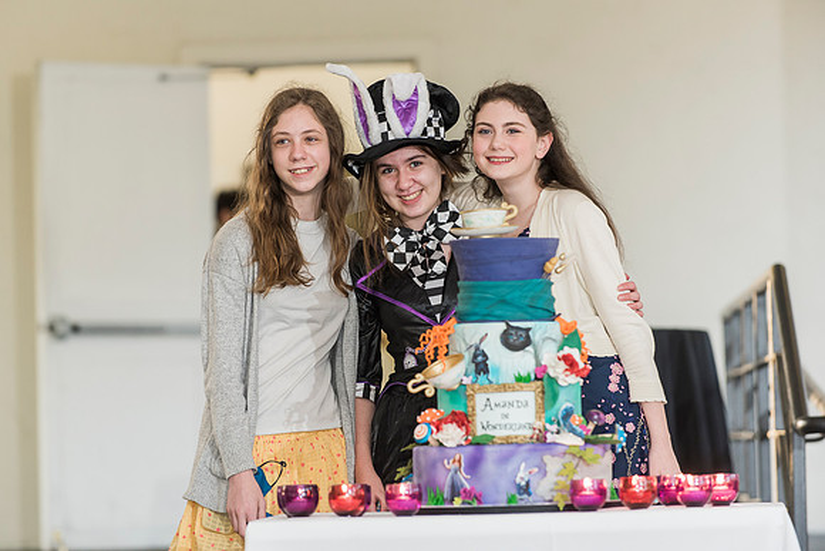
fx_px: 4790
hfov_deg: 9.8
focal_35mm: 209
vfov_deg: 6.6
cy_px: 272
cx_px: 400
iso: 1000
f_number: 4
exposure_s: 1/160
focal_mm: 200
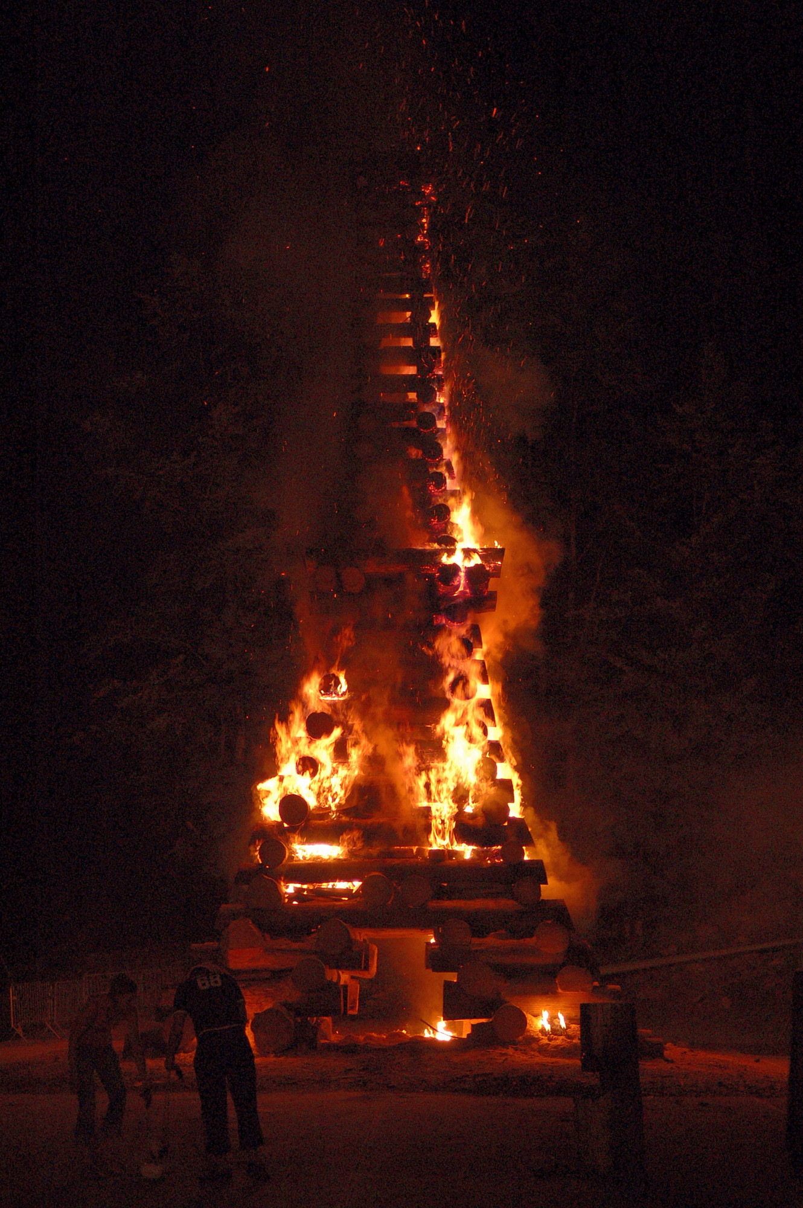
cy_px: 604
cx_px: 402
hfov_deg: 23.7
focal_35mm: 57
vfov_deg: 35.1
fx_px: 1910
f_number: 2.8
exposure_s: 1/60
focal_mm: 38
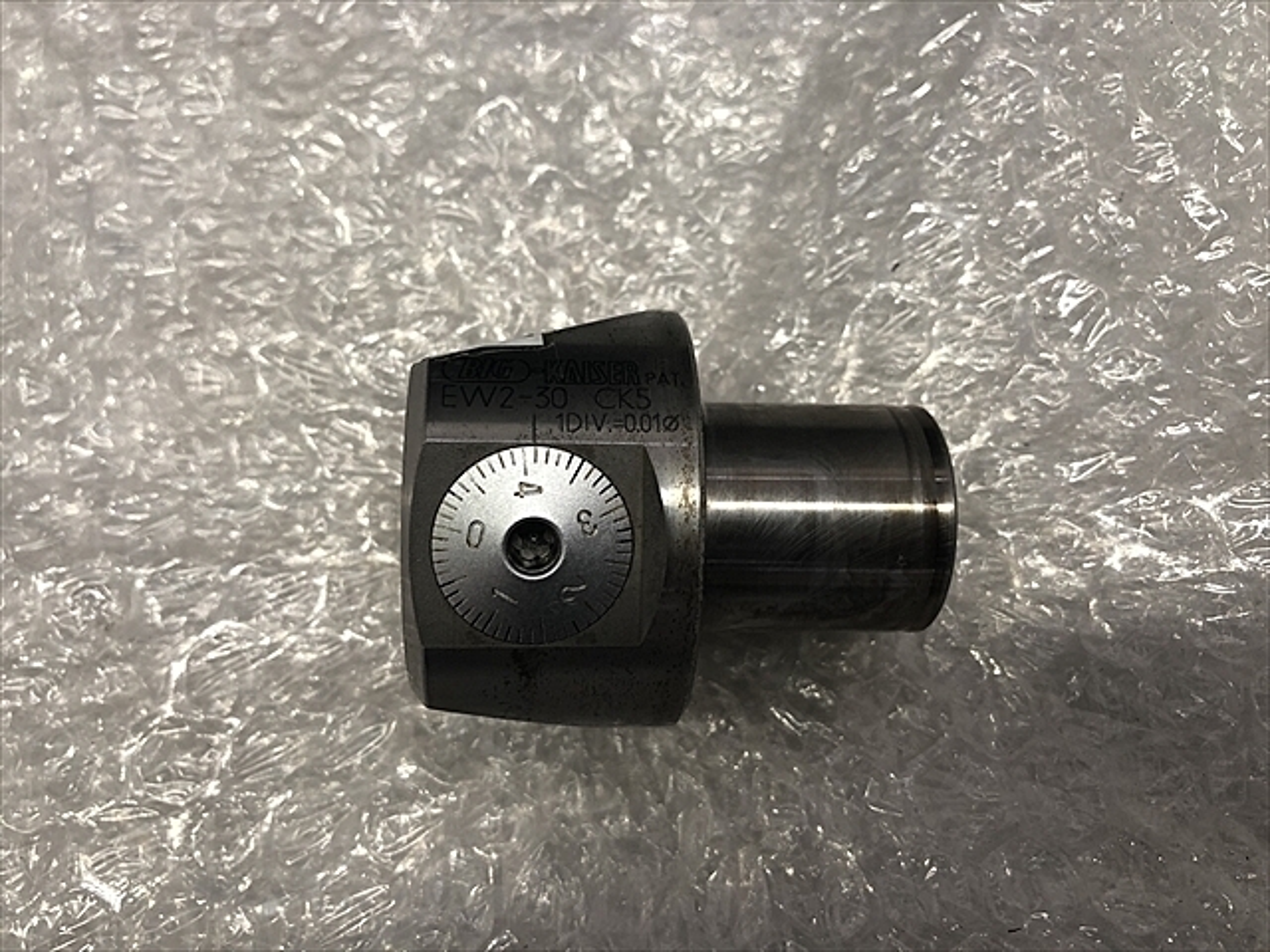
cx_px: 635
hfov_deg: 63.4
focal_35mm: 28
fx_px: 1027
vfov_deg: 49.7
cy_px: 476
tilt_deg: -78.3
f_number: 1.8
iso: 40
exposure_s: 1/17
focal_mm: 3.99
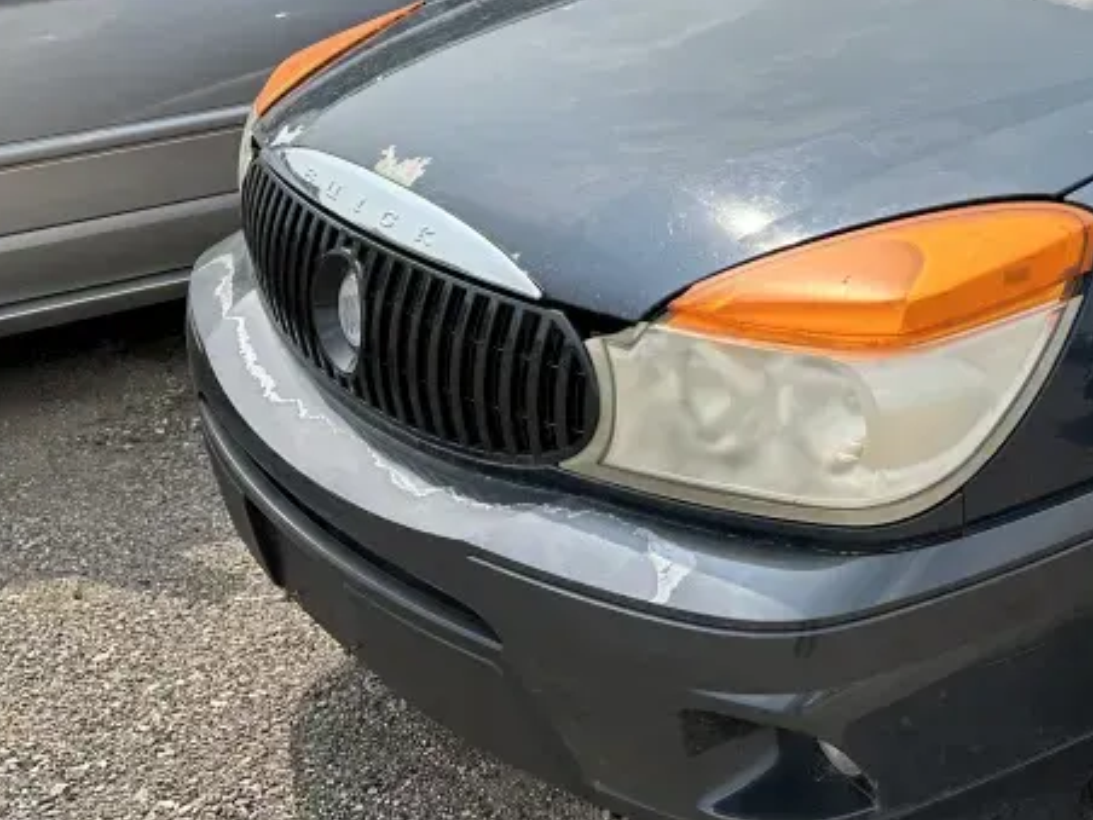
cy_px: 203
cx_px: 1141
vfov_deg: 28.1
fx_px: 1610
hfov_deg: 33.6
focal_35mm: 51
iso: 80
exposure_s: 1/4016
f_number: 1.78
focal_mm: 6.86
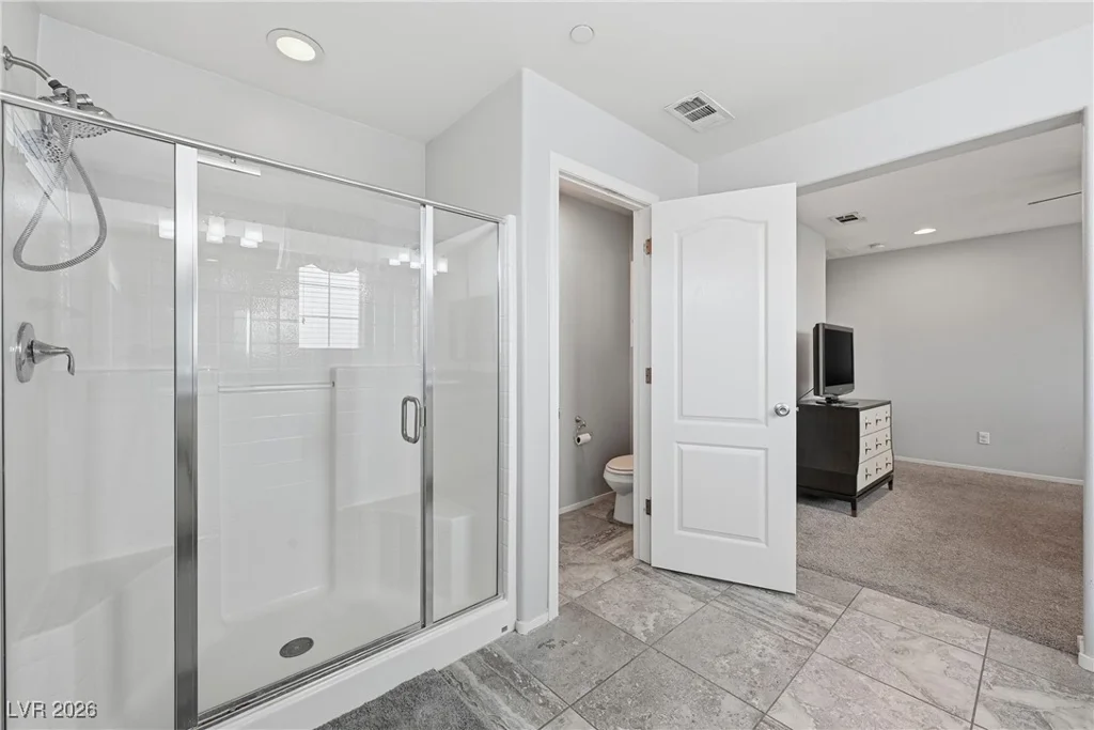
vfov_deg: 81.2
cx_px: 547
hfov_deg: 104.2
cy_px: 365
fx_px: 425
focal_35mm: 14
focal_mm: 14
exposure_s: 1/400
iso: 800
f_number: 9
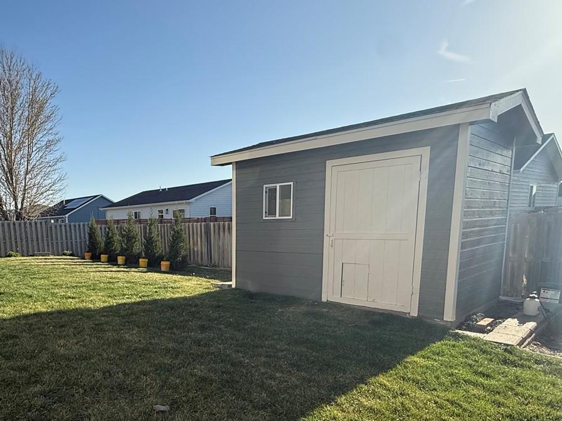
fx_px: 406
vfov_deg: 53.7
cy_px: 283
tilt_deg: -8.4
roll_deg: +2.0
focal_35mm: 25
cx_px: 176
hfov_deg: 67.0
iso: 64
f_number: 2.2
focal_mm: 2.22
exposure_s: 1/1235
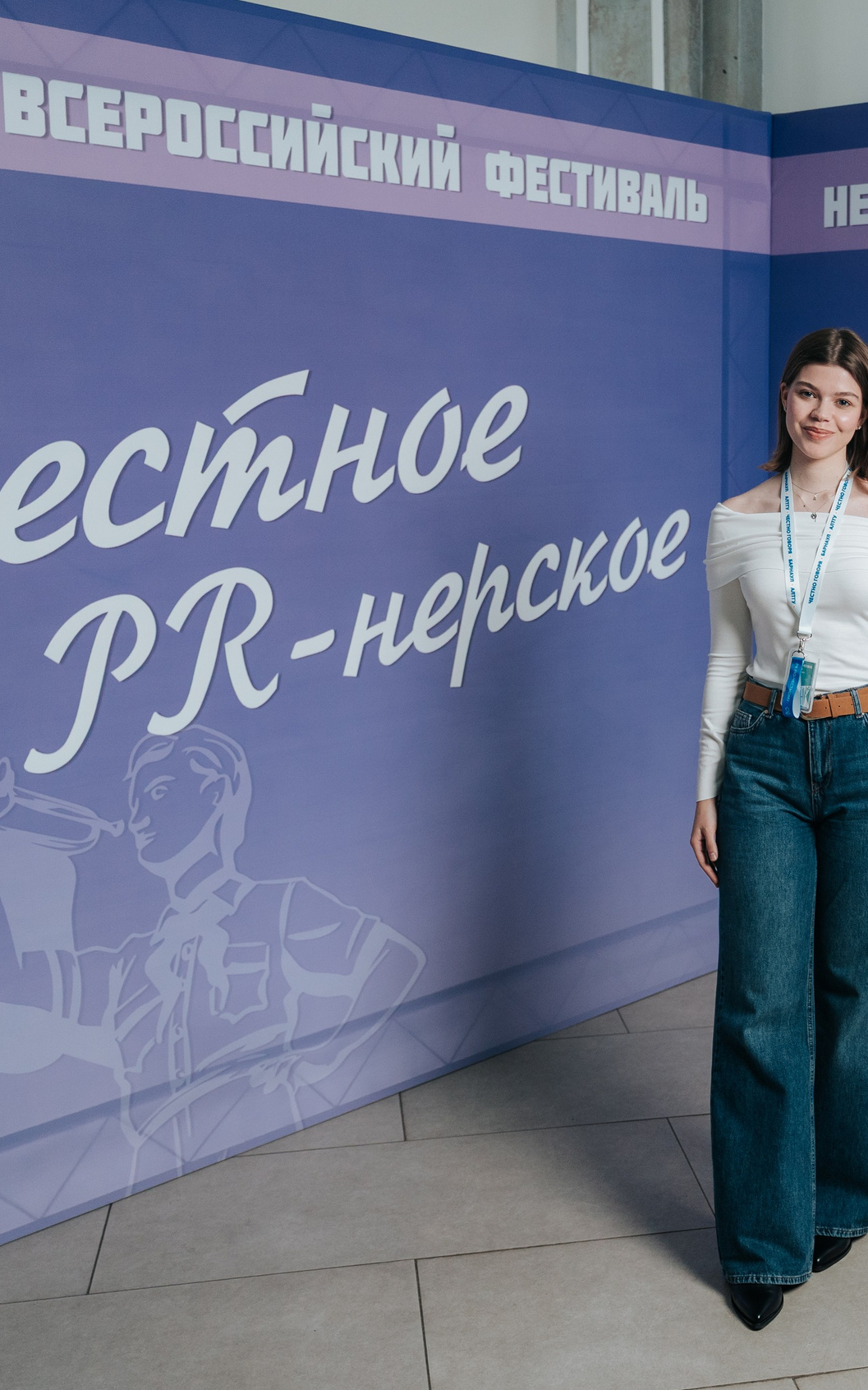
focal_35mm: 47
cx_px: 796
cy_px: 659
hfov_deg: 26.4
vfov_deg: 42.6
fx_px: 1779
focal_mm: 28
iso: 800
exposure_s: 1/160
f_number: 2.8
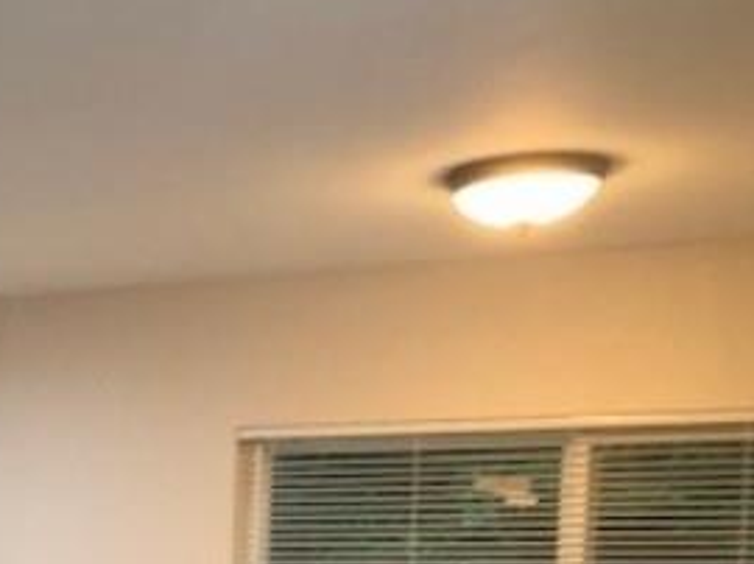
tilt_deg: -5.4
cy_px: 740
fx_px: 1806
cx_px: -355
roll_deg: -1.5
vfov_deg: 16.7
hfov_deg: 20.4
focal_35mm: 83
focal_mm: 3.99
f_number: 1.8
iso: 40
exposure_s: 1/20
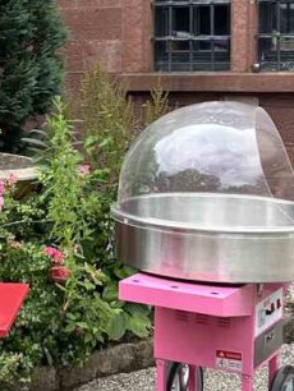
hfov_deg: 16.8
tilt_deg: -4.1
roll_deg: +1.0
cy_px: 123
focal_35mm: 87
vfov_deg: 22.4
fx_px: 984
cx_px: 27
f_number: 1.5
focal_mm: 5.7
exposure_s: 1/894
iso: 50
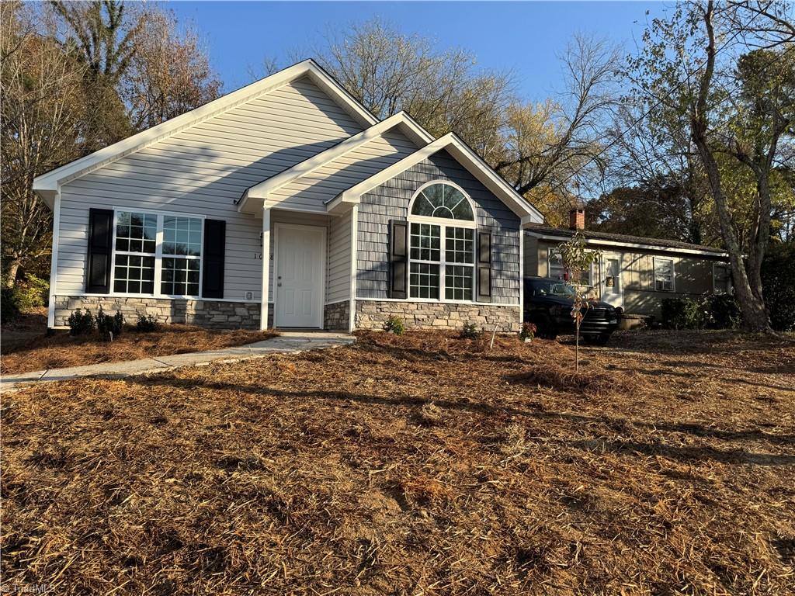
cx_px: 398
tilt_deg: +2.9
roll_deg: -1.4
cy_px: 298
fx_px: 551
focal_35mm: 24
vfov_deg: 56.8
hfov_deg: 71.6
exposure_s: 1/2331
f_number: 1.78
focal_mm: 6.76
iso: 80
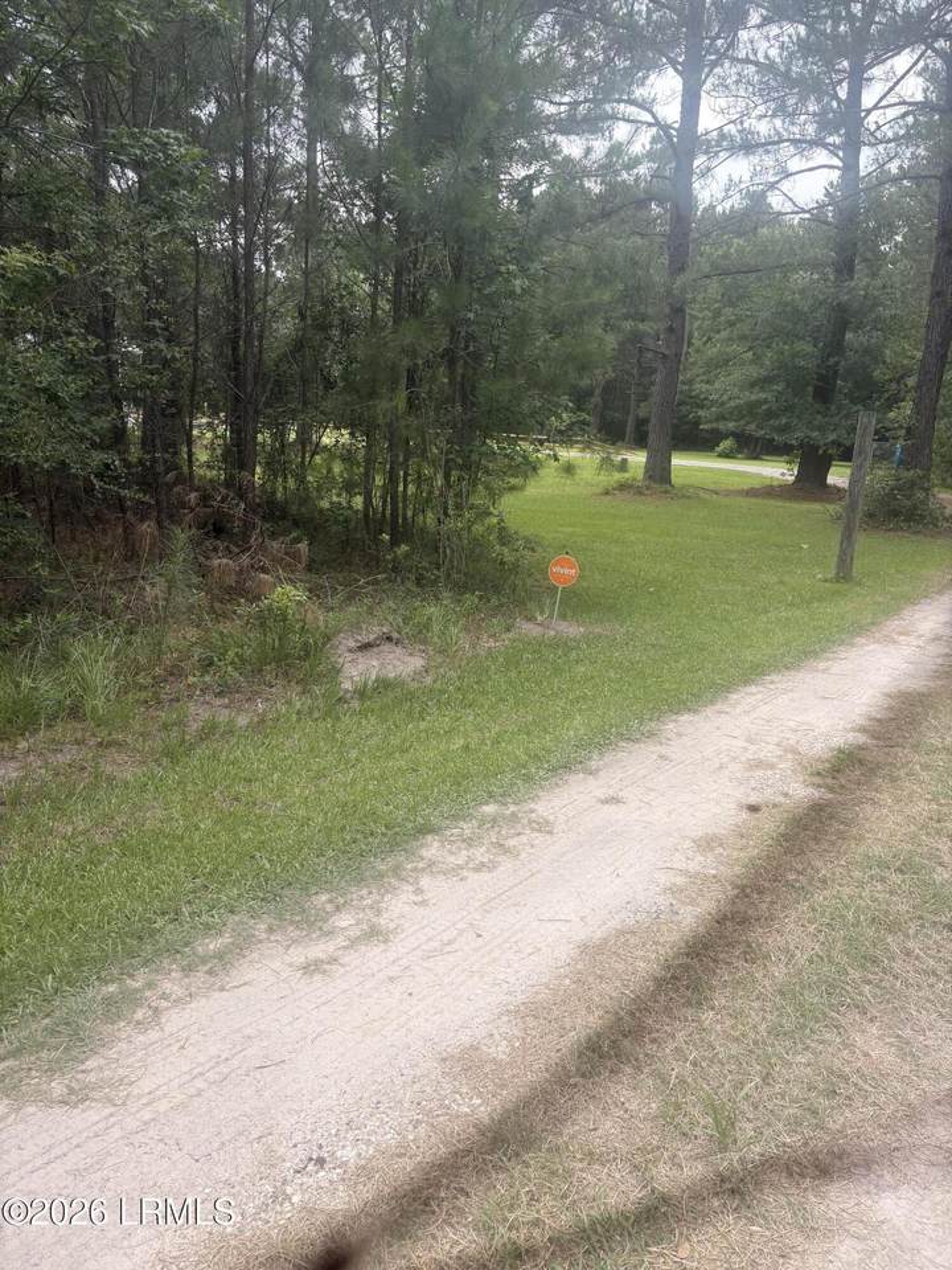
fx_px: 953
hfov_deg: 53.1
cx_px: 476
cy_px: 635
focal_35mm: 26
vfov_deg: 67.3
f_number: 1.6
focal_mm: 5.96
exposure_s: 1/673
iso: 64
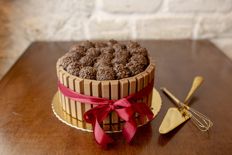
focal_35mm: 35
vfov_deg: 37.9
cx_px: 116
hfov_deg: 54.4
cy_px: 78
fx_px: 226
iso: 800
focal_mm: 35
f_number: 3.2
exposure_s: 1/160
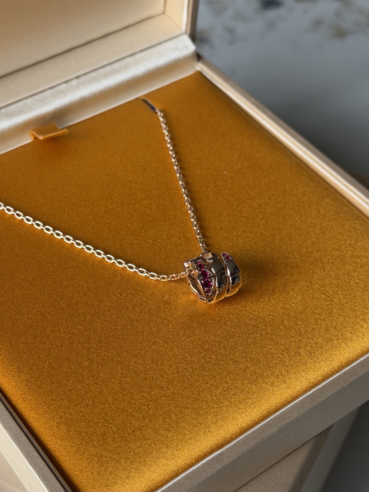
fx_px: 682
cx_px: 184
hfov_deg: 30.3
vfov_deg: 39.7
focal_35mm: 48
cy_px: 246
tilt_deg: -47.8
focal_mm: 6.76
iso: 100
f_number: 1.78
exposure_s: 1/68
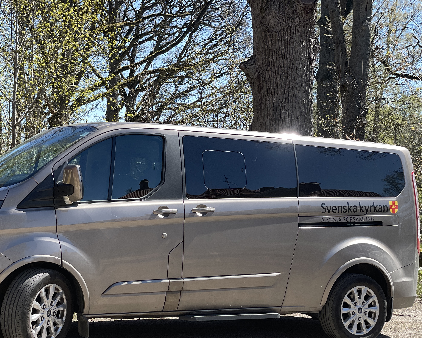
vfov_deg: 20.9
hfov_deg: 25.9
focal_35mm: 73
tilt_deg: -0.7
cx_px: 141
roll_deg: -0.6
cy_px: 211
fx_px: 912
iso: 32
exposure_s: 1/959
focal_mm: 6
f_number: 2
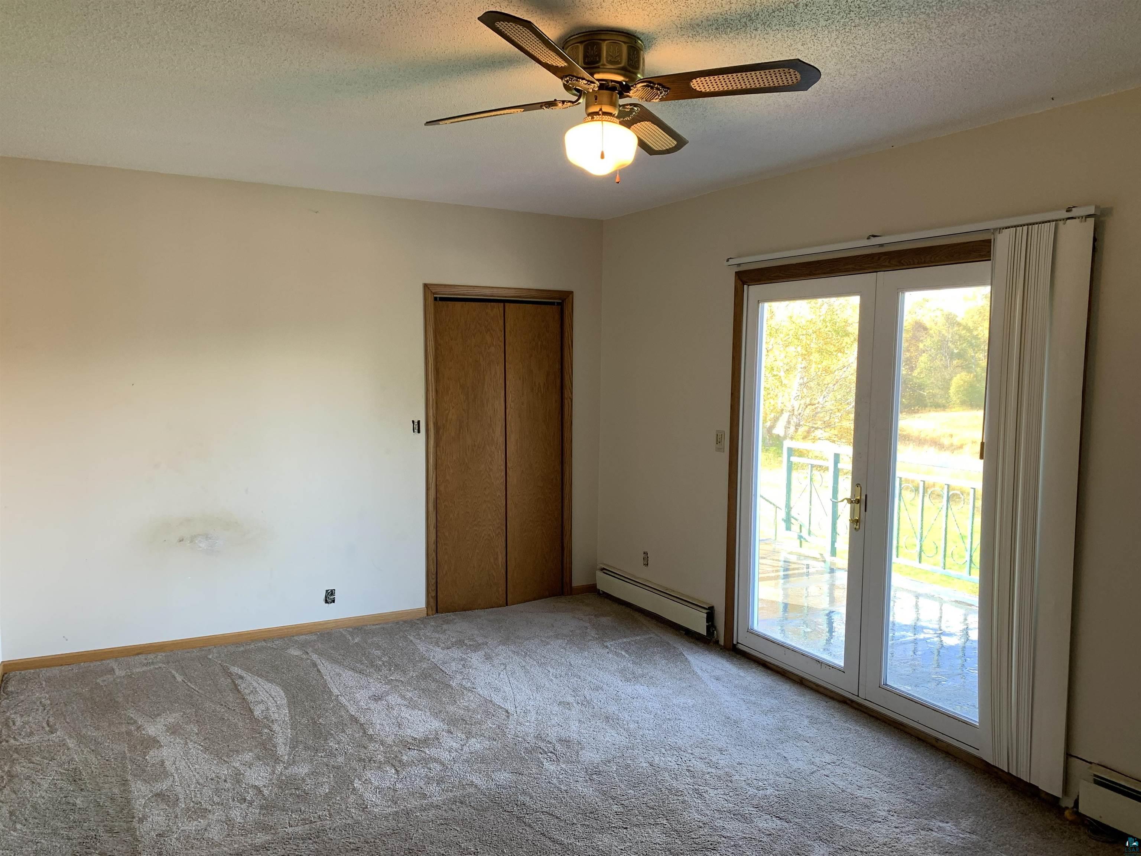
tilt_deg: -4.2
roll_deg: +0.1
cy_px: 428
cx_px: 570
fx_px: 857
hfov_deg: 67.3
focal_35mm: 26
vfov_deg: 53.1
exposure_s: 1/60
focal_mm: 4.25
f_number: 1.8
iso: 50
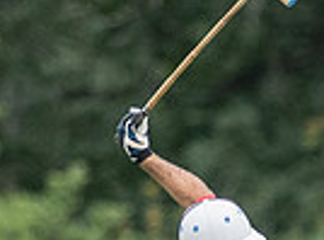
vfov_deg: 0.4
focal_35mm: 4055
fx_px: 37751
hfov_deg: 0.5
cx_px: 654
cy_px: 661
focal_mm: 300
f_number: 2.8
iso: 250
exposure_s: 1/2000
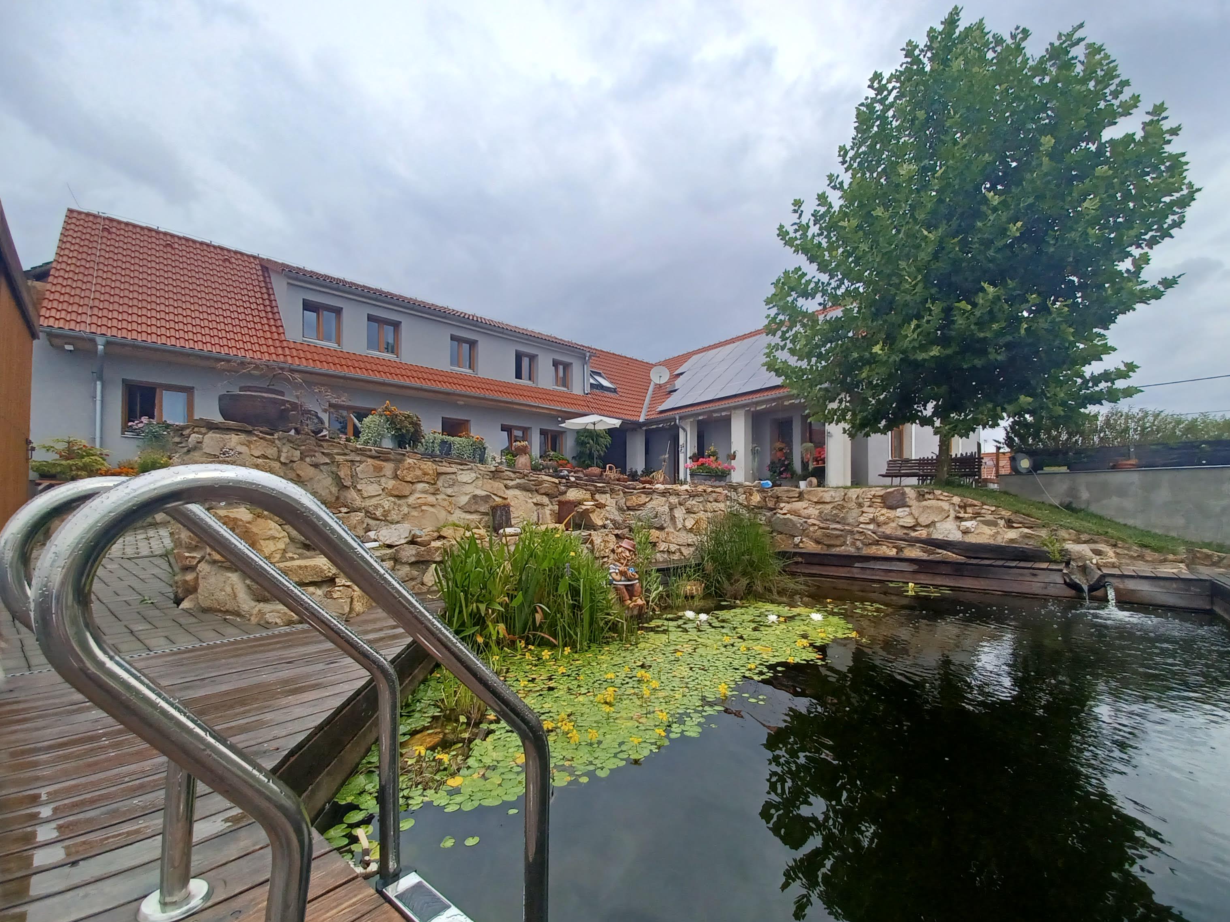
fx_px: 497
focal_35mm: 14
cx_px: 649
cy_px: 494
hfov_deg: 102.0
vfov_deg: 85.5
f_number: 2.2
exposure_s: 1/1066
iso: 40
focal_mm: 1.42
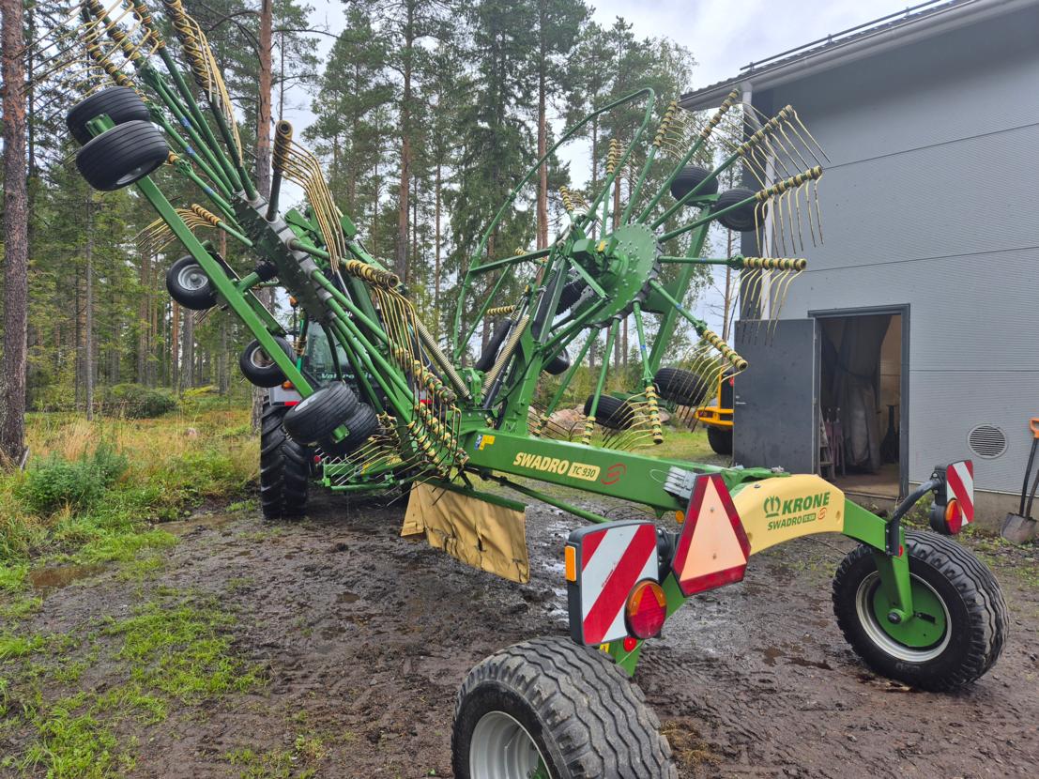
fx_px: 690
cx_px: 520
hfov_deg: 73.9
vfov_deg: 58.9
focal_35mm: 23
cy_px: 390
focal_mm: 5.4
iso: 25
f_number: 1.8
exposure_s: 1/235
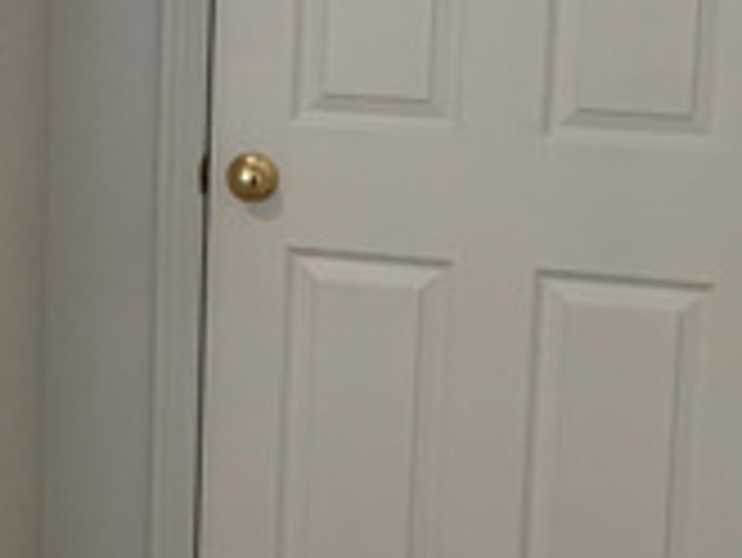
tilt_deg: -7.6
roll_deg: +0.6
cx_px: -355
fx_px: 2167
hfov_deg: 17.5
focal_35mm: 101
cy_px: 50
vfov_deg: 14.5
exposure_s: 1/60
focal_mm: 4.25
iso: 125
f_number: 1.8
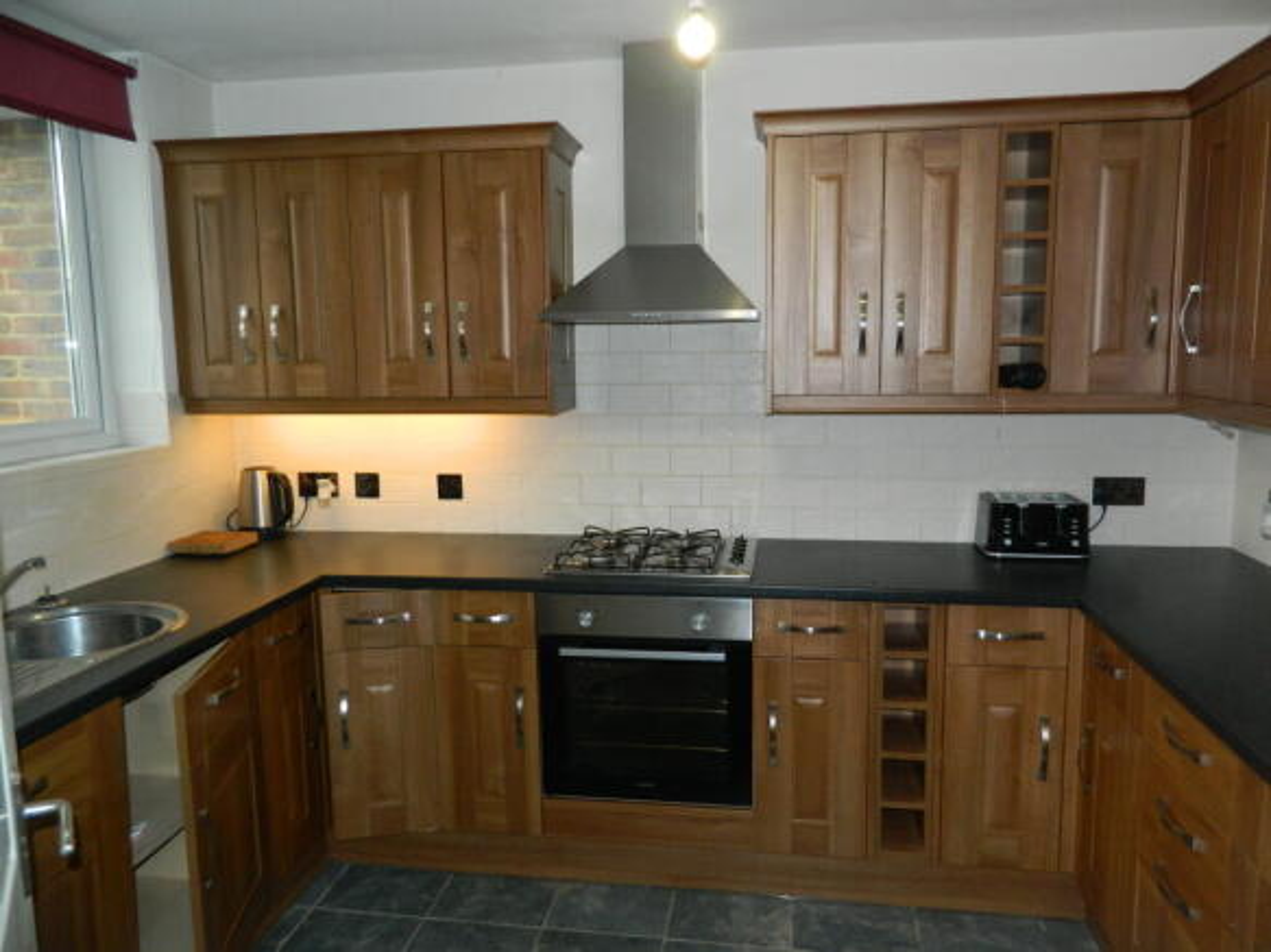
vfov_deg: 54.9
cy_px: 476
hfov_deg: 69.4
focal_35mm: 25
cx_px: 636
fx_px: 918
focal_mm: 4.5
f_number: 3.1
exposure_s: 1/30
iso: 200
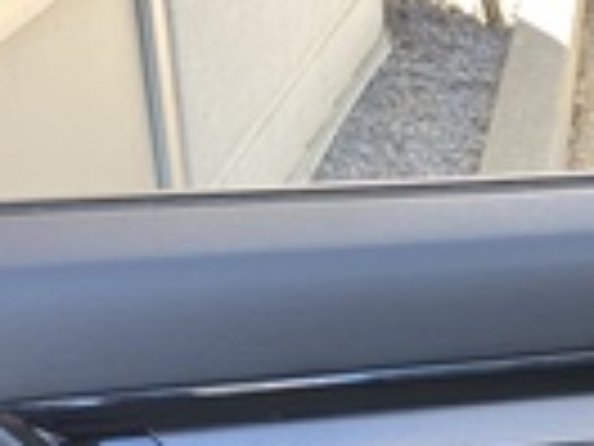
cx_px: 495
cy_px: 534
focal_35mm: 89
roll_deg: -0.8
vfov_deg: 16.0
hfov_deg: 21.7
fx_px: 1527
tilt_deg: -33.8
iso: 40
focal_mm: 3.99
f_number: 1.8
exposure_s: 1/121
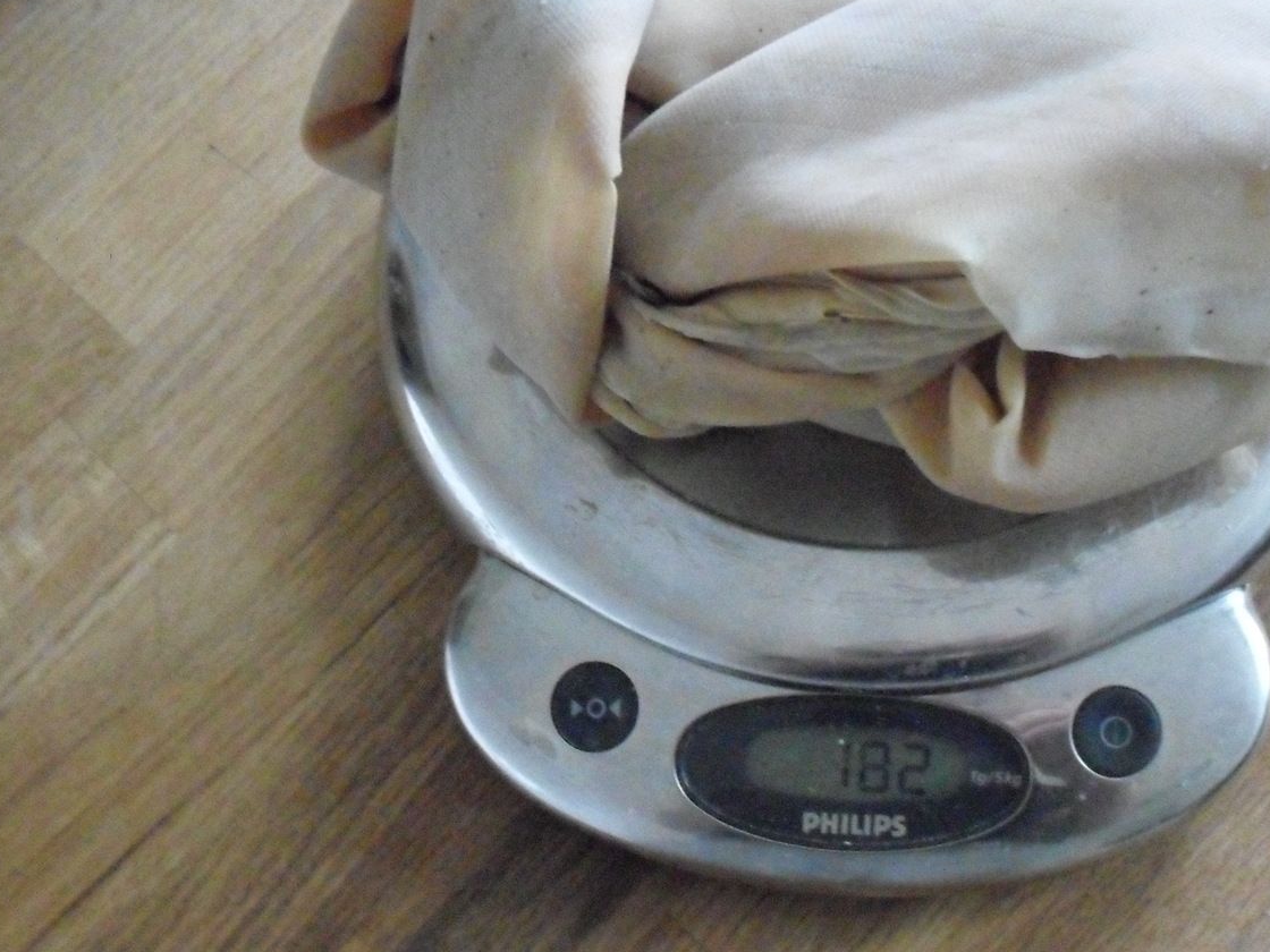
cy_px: 617
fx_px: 1834
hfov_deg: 37.6
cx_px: 880
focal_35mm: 50
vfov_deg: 29.0
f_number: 3.2
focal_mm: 6.3
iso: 1600
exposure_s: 1/45
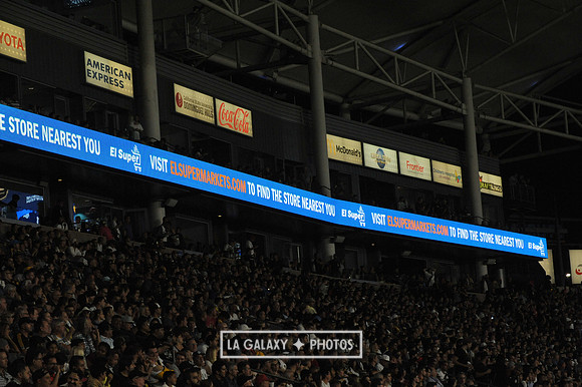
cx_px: 291
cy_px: 194
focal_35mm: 116
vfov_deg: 11.8
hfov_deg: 17.7
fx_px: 1874
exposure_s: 1/400
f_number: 10
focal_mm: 116
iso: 3200
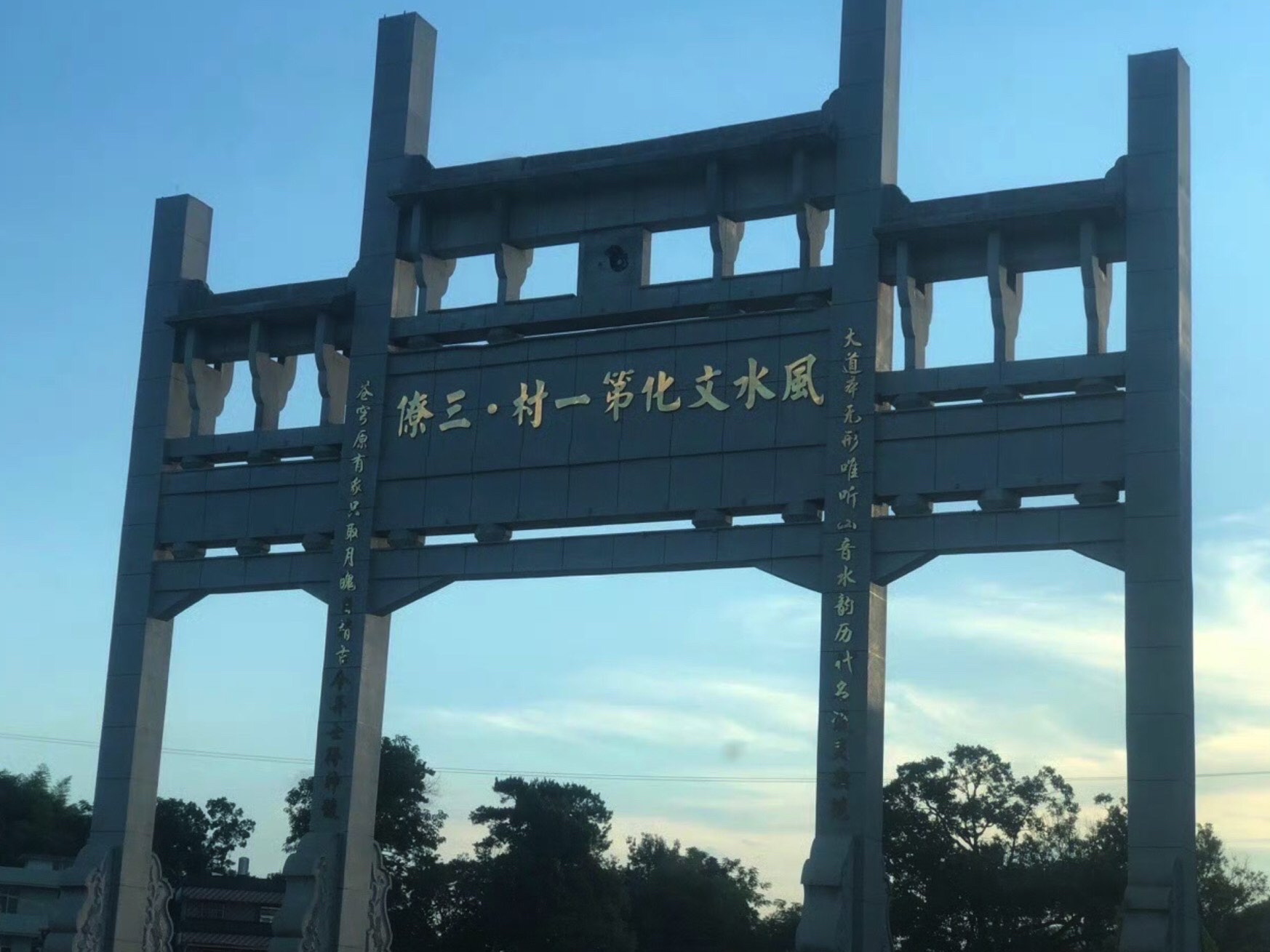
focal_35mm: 61
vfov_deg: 24.0
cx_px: 535
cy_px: 535
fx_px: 2238
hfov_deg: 31.6
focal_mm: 6
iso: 16
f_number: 2.4
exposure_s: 1/378
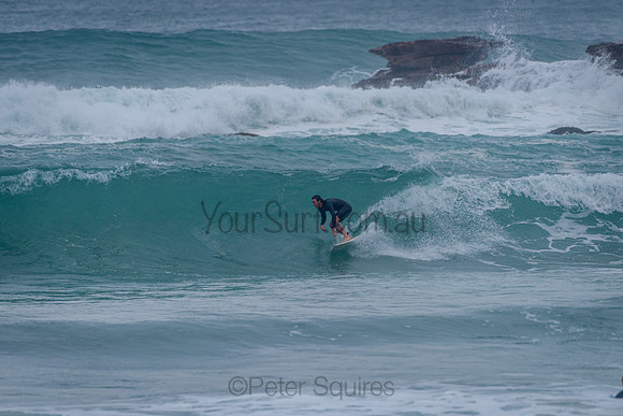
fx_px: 10602
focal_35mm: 613
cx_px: 312
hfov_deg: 3.4
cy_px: 208
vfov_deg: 2.2
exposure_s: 1/2000
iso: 500
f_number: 5.6
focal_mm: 500
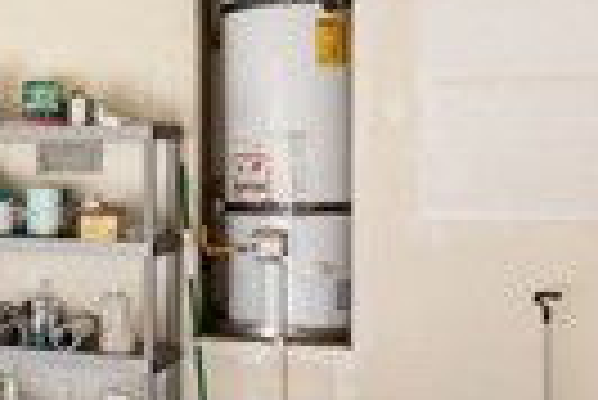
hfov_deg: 21.4
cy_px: 213
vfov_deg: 19.0
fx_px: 1197
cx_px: -396
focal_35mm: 72
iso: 160
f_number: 5
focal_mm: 10
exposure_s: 1/50
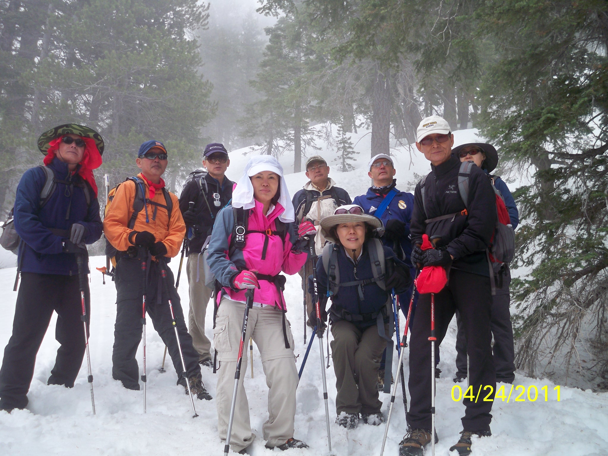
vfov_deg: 40.7
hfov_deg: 52.6
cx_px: 304
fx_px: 615
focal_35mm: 35
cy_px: 228
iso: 80
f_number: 3.1
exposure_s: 1/400
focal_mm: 6.3
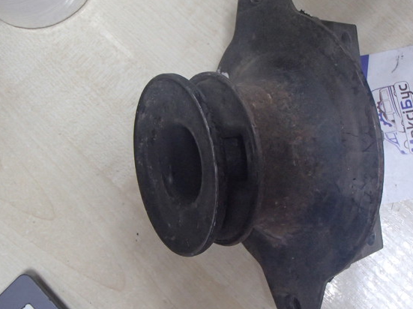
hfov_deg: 43.9
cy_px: 159
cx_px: 220
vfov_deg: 33.5
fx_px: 512
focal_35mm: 43
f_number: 4.7
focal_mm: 6.64
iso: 800
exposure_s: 1/40
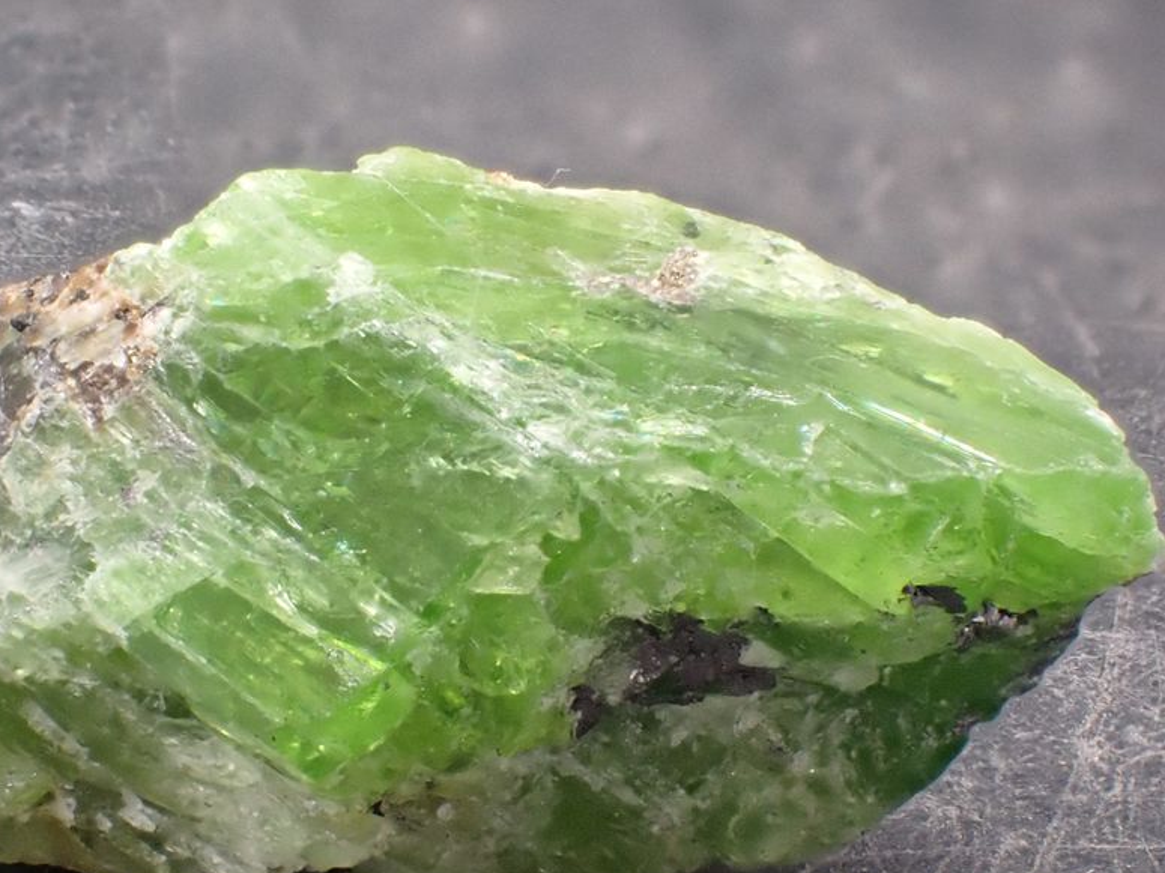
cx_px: 475
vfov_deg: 11.5
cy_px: 539
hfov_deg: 15.3
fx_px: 4341
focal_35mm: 129
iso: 800
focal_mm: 18
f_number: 6.3
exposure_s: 1/320
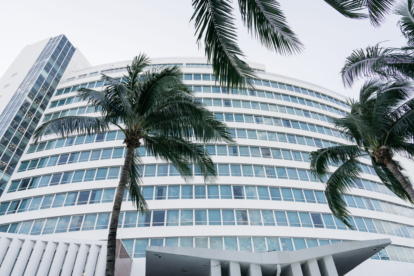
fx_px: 276
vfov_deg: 53.1
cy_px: 138
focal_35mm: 24
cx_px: 207
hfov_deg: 73.7
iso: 250
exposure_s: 1/800
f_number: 5.6
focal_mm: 24
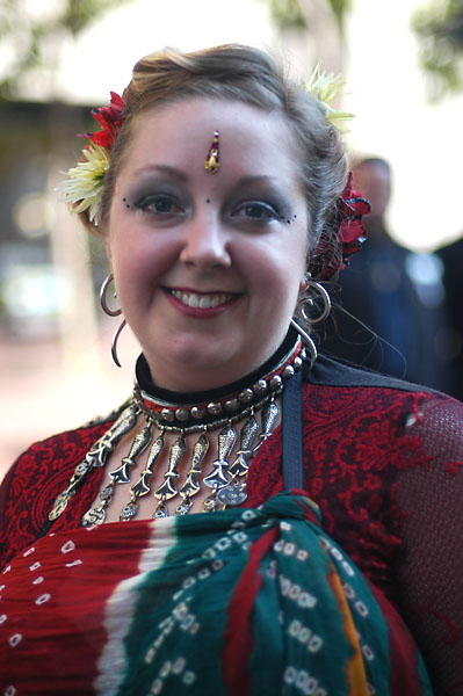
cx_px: 232
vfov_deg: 27.0
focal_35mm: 75
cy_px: 348
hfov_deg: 18.2
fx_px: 1449
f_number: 1.4
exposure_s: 1/1250
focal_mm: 50
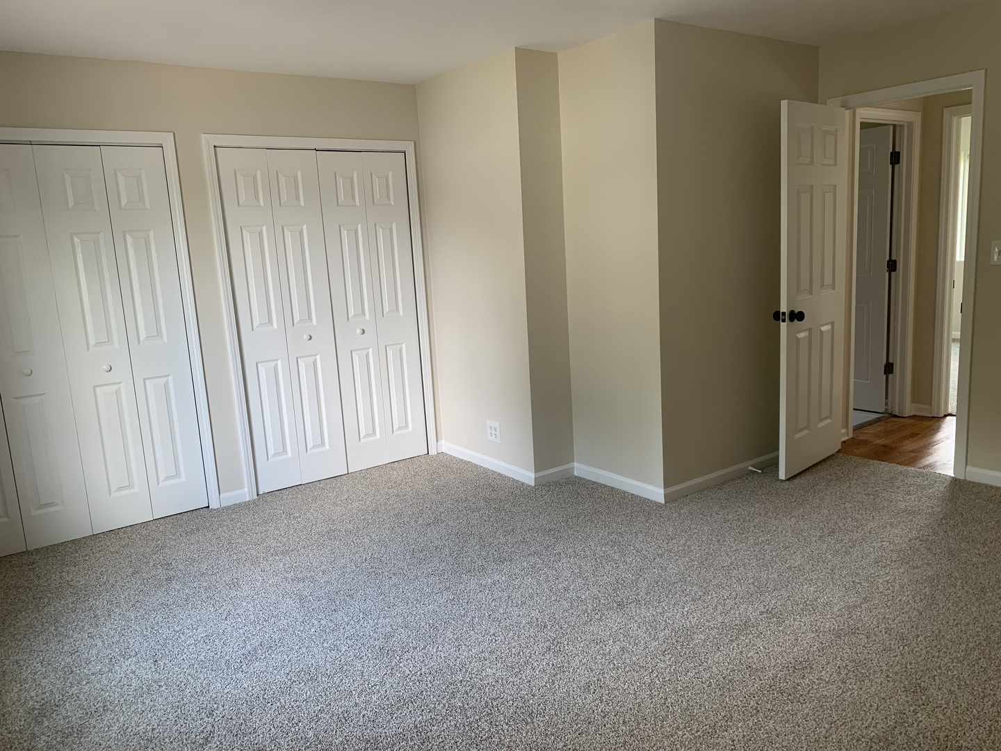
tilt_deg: -11.2
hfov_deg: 67.3
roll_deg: +3.4
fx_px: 752
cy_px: 376
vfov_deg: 53.1
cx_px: 500
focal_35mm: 26
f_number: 1.8
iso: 80
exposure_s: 1/60
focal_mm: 4.25
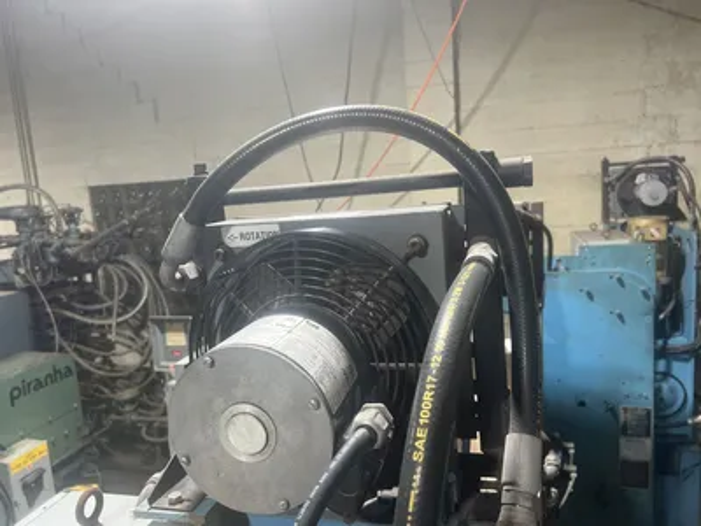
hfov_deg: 67.3
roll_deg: +3.7
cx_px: 350
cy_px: 263
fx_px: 527
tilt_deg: -6.6
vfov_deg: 53.1
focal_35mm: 26
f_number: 1.5
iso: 125
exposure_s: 1/120
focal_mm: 5.7
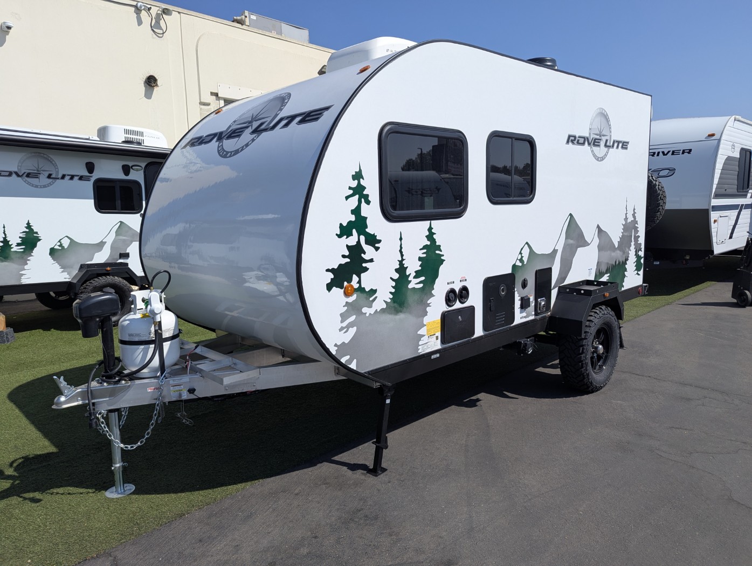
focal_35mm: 24
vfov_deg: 56.9
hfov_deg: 71.5
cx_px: 376
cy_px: 283
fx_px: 522
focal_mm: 6.81
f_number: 1.85
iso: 48
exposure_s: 1/3058
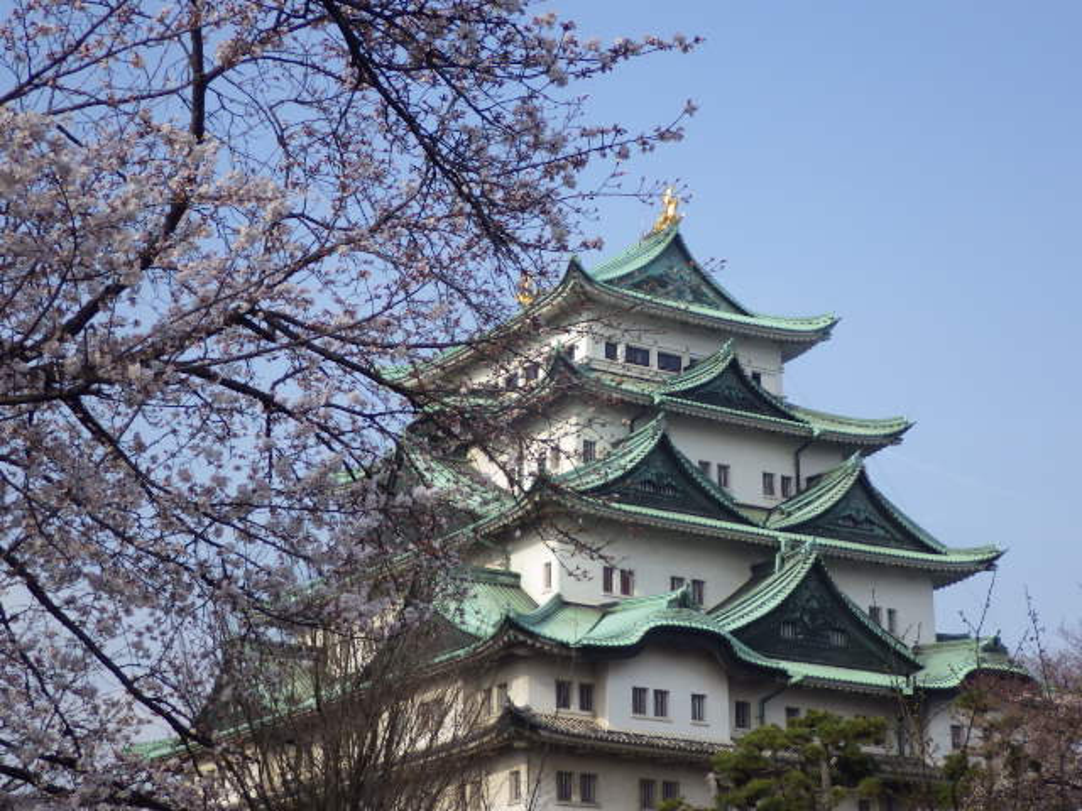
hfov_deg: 27.4
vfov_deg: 20.7
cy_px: 406
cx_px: 541
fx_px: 2219
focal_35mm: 71
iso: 125
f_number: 5.3
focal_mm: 12.6
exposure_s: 1/250
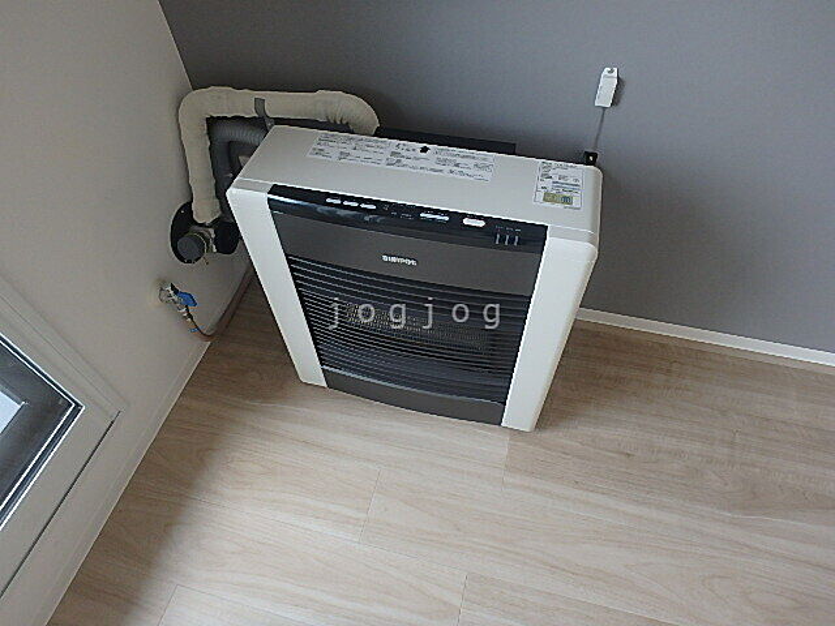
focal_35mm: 21
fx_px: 507
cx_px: 418
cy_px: 313
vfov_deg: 63.4
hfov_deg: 79.0
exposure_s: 1/40
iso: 200
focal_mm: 3.7
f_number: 3.5
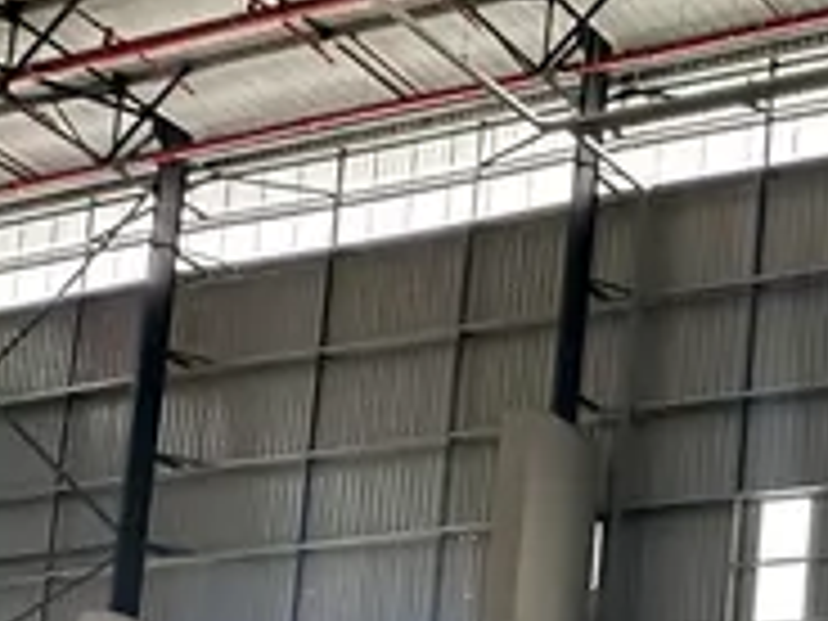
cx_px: 1593
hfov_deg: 19.8
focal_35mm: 61
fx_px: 1459
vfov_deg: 18.6
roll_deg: -2.4
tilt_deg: +3.4
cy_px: 1125
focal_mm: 2.22
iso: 64
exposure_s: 1/99
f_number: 2.2
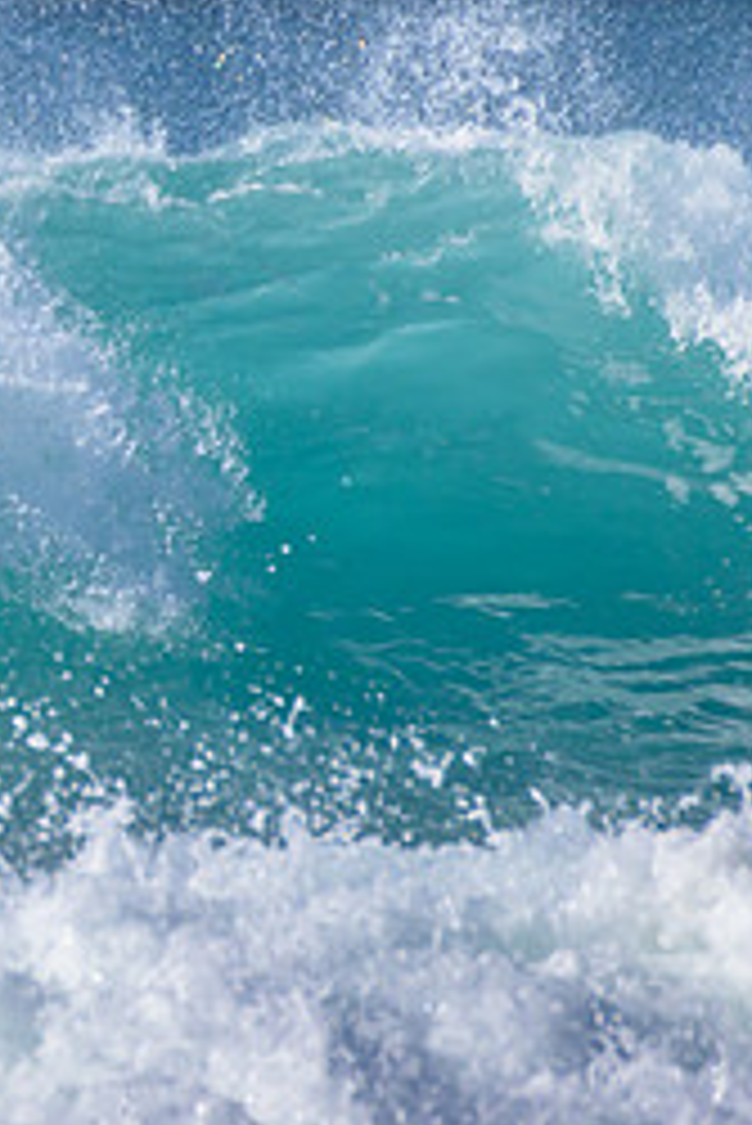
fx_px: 72462
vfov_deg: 0.9
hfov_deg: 0.6
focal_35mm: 2316
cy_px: 344
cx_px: -486
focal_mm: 1000
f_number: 11
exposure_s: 1/2000
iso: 1000
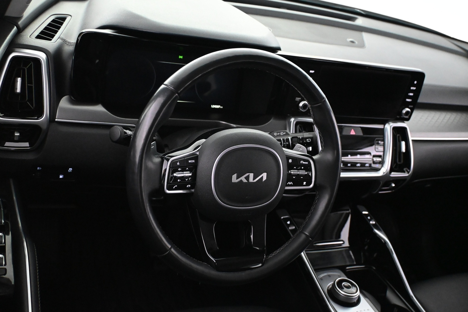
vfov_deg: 35.5
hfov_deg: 51.3
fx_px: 487
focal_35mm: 38
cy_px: 156
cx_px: 234
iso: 6400
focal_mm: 25
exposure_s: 1/60
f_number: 4.2
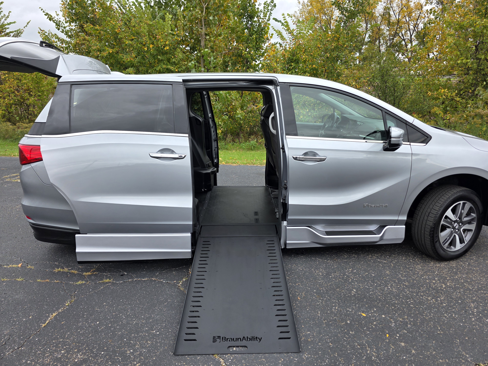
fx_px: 324
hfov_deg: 73.9
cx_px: 244
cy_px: 183
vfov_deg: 58.9
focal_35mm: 23
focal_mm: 6.3
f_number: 1.7
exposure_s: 1/359
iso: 32
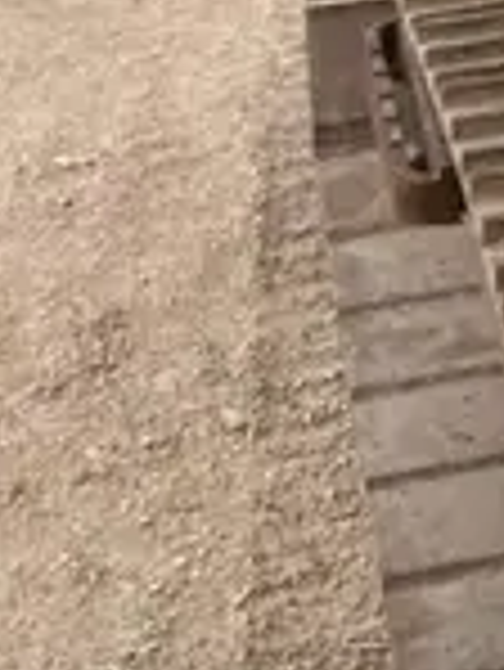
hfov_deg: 10.3
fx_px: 2481
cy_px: -812
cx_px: 1143
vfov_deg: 12.7
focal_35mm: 128
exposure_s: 1/1595
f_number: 1.6
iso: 32
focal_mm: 4.2
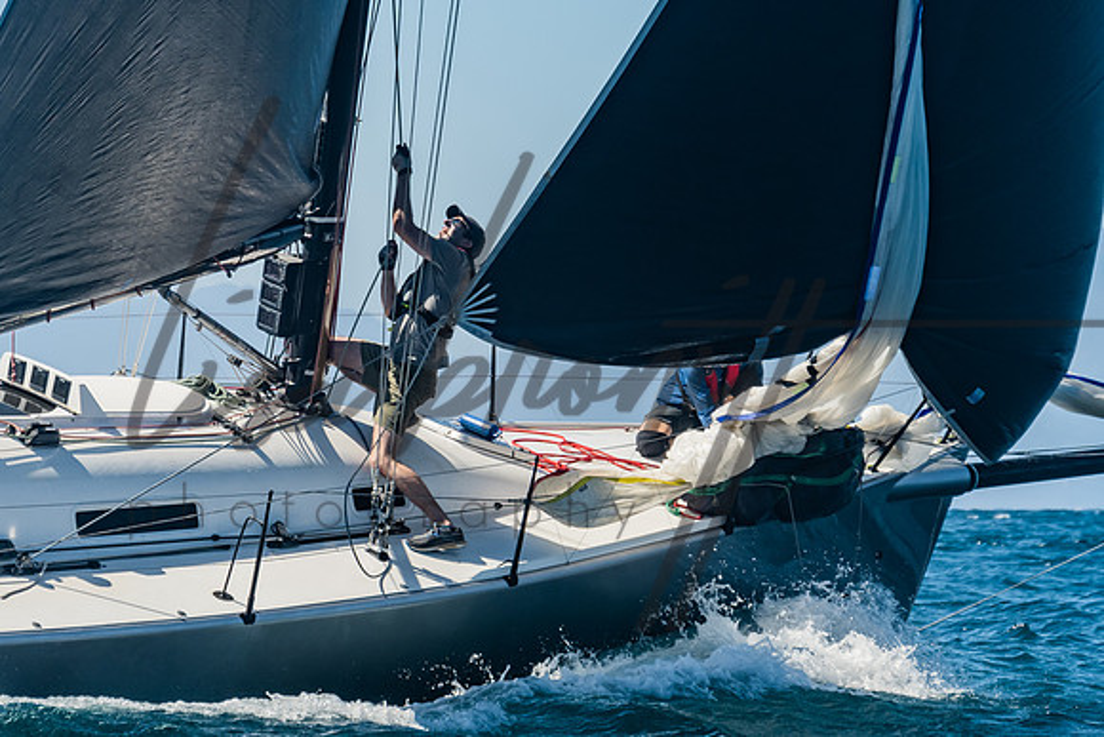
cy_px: 325
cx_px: 323
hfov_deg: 8.3
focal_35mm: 247
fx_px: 7561
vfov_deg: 5.6
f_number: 6.3
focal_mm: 120
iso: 160
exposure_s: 1/500
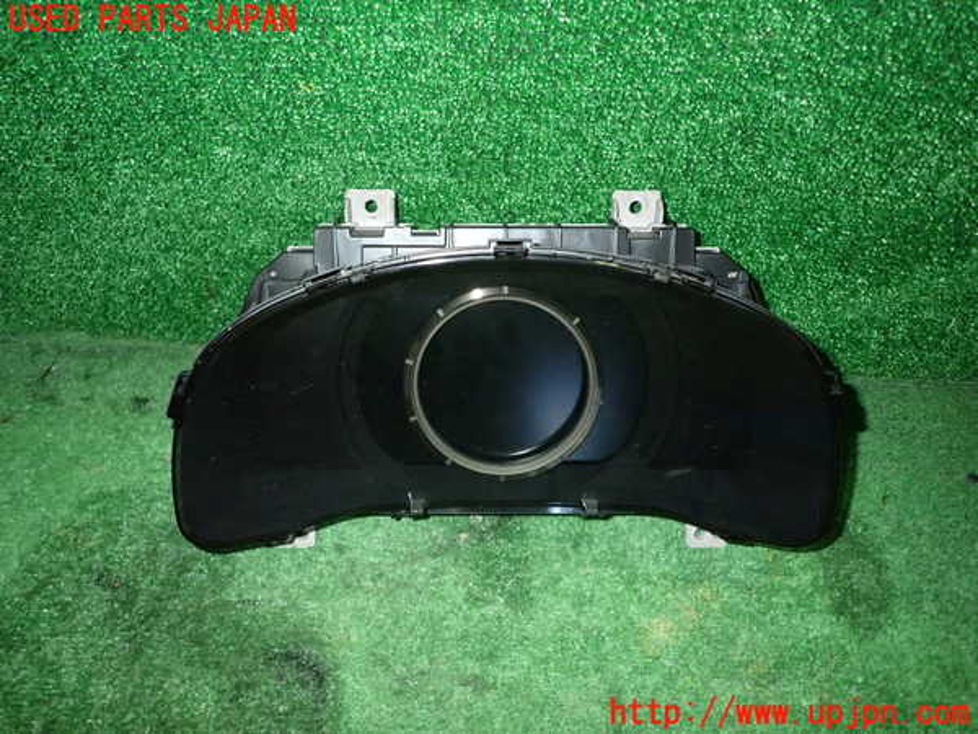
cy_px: 367
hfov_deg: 69.4
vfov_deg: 54.9
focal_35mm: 25
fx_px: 706
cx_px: 489
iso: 800
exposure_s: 1/30
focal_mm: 4.5
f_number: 5.6
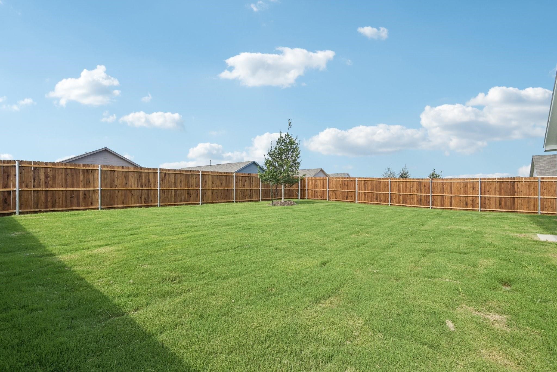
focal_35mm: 16
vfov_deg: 72.1
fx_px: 255
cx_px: 278
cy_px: 186
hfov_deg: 95.0
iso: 400
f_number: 8
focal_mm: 16.5
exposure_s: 1/800
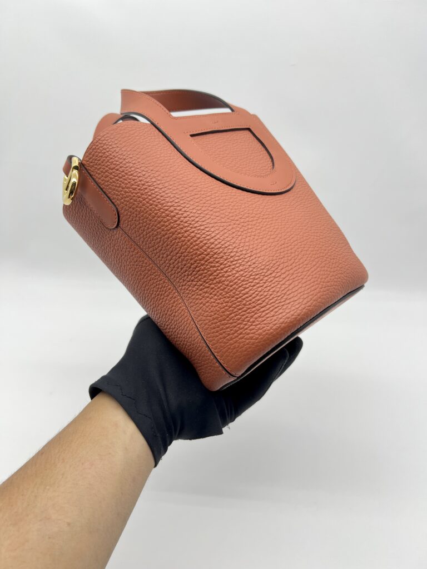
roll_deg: -0.5
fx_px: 428
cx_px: 214
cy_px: 284
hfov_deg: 53.1
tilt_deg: -28.4
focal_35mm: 26
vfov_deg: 67.3
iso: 50
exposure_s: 1/100
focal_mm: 5.7
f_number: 1.5
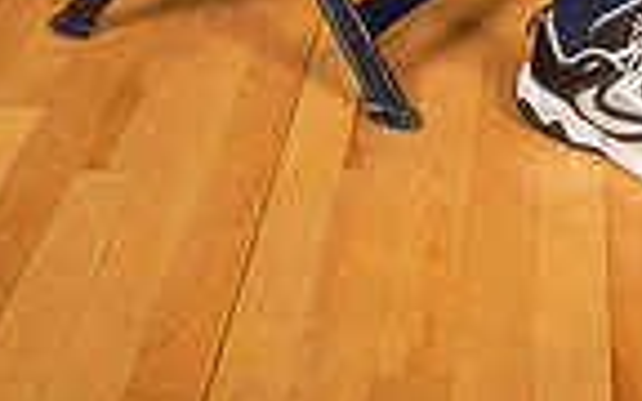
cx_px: 544
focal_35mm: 115
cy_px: -575
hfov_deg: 17.9
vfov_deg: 9.9
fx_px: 2012
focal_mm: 36
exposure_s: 1/320
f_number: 6.3
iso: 640
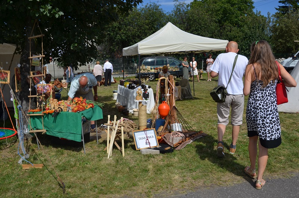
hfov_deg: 57.3
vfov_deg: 39.8
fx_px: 273
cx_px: 150
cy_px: 99
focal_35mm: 33
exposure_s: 1/320
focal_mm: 22
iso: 100
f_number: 9
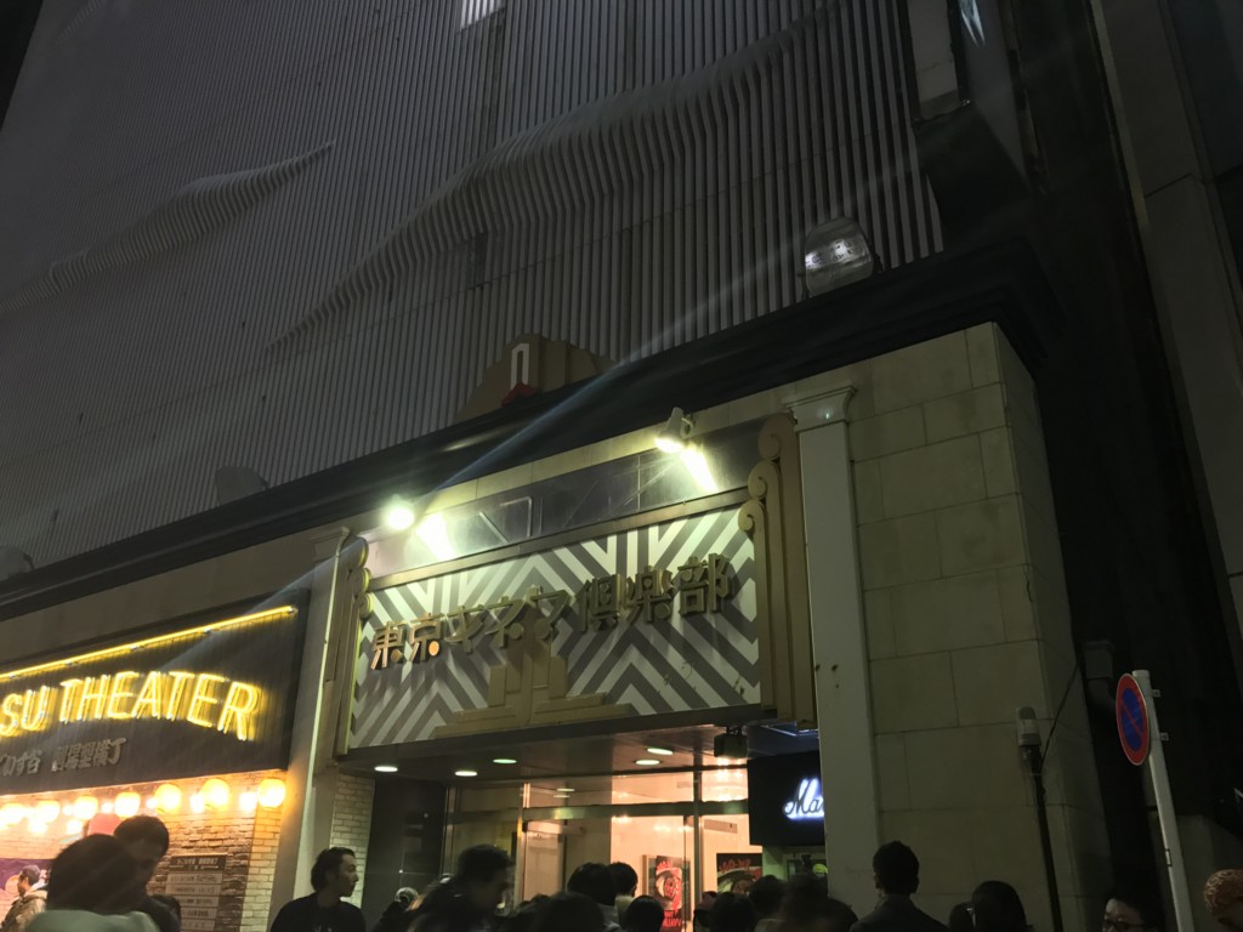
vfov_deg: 49.7
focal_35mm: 28
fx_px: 1005
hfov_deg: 63.4
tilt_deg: +25.0
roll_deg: -2.2
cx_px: 622
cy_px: 466
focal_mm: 3.99
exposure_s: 1/33
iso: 200
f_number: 1.8
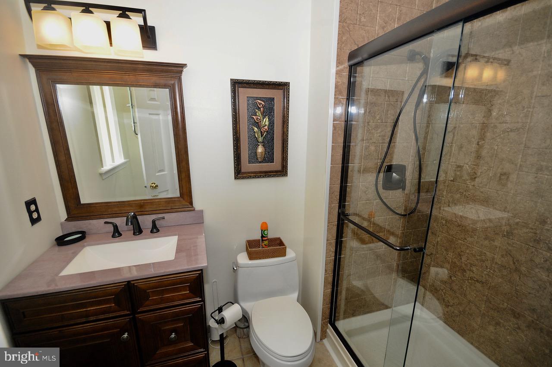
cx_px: 276
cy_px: 184
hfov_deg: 100.5
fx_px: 230
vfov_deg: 77.2
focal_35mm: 15
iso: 640
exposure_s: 1/60
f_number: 6.3
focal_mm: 10
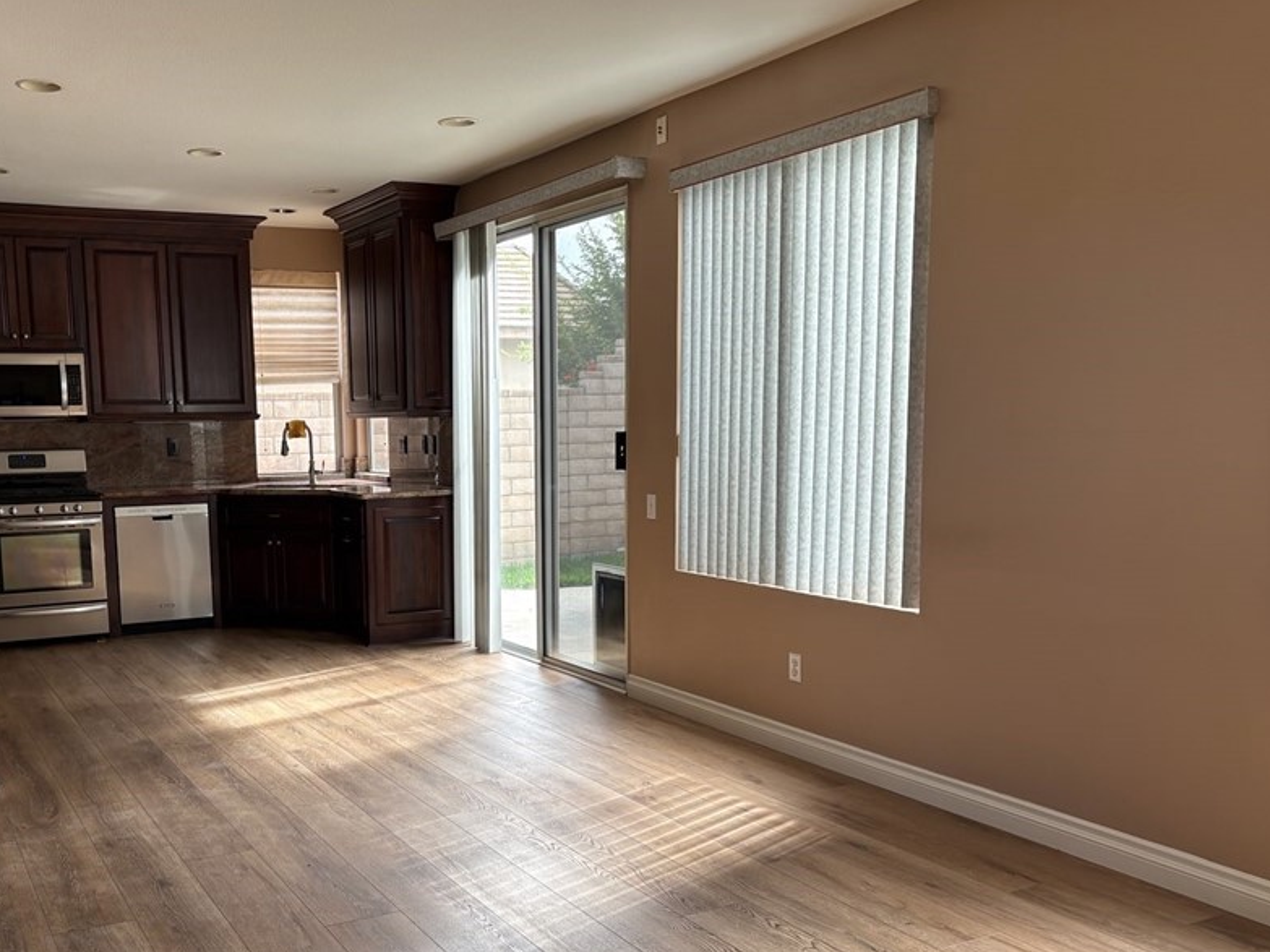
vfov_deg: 41.5
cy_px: 582
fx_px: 1247
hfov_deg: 53.3
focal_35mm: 34
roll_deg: +1.0
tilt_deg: -8.2
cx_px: 461
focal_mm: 5.96
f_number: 1.6
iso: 50
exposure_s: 1/131
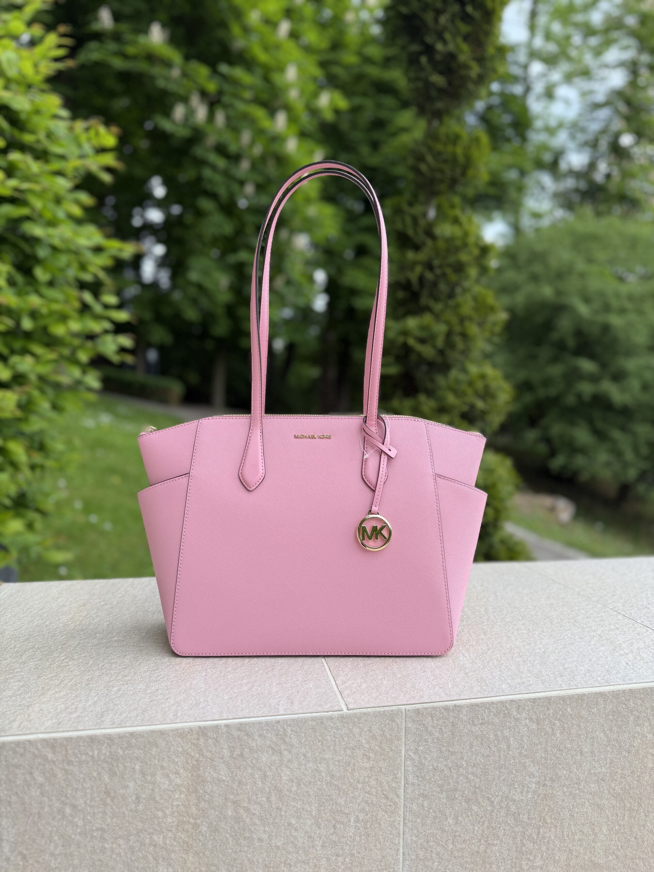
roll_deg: -1.0
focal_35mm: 24
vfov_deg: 71.6
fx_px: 605
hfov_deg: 56.8
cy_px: 436
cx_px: 327
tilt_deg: -4.5
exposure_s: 1/314
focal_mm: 6.76
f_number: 1.78
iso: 80
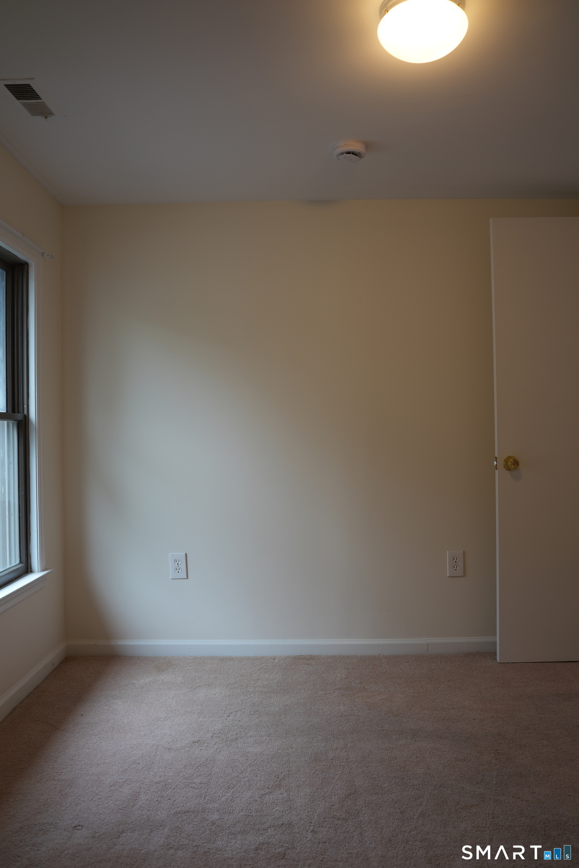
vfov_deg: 65.5
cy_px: 434
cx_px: 290
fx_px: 675
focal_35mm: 28
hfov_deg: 46.4
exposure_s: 1/60
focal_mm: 28
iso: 100
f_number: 4
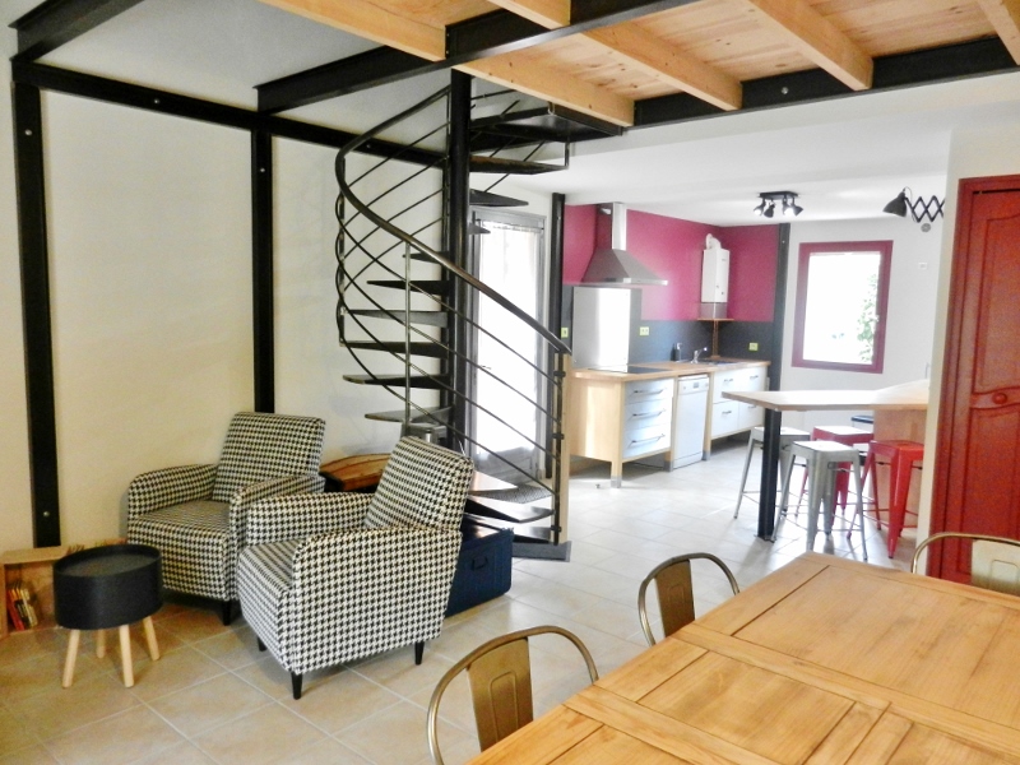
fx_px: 737
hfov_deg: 69.4
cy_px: 382
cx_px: 510
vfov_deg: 54.9
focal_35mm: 25
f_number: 3.5
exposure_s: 1/30
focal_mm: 4.5
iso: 640
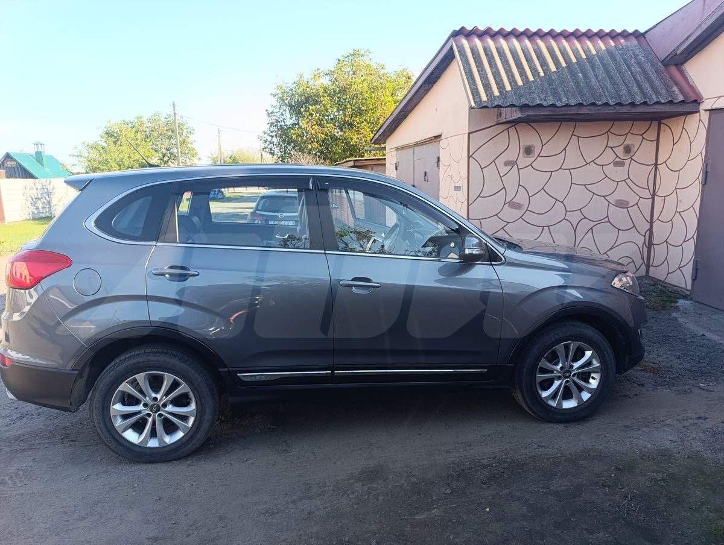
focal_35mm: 23
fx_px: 482
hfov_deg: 73.8
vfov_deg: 59.0
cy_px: 272
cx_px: 362
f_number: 1.6
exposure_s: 1/100
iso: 50
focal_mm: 6.14
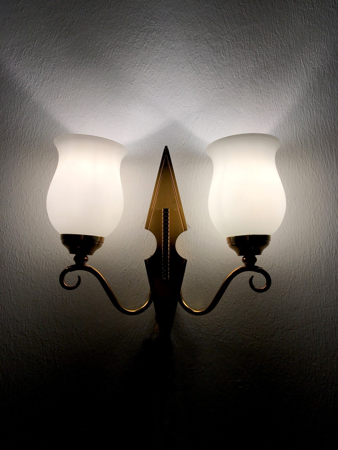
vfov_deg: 61.7
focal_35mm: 29
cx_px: 169
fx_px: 378
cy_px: 225
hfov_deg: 48.2
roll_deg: +1.6
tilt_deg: +8.7
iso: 25
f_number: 2.2
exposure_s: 1/169
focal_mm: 4.15
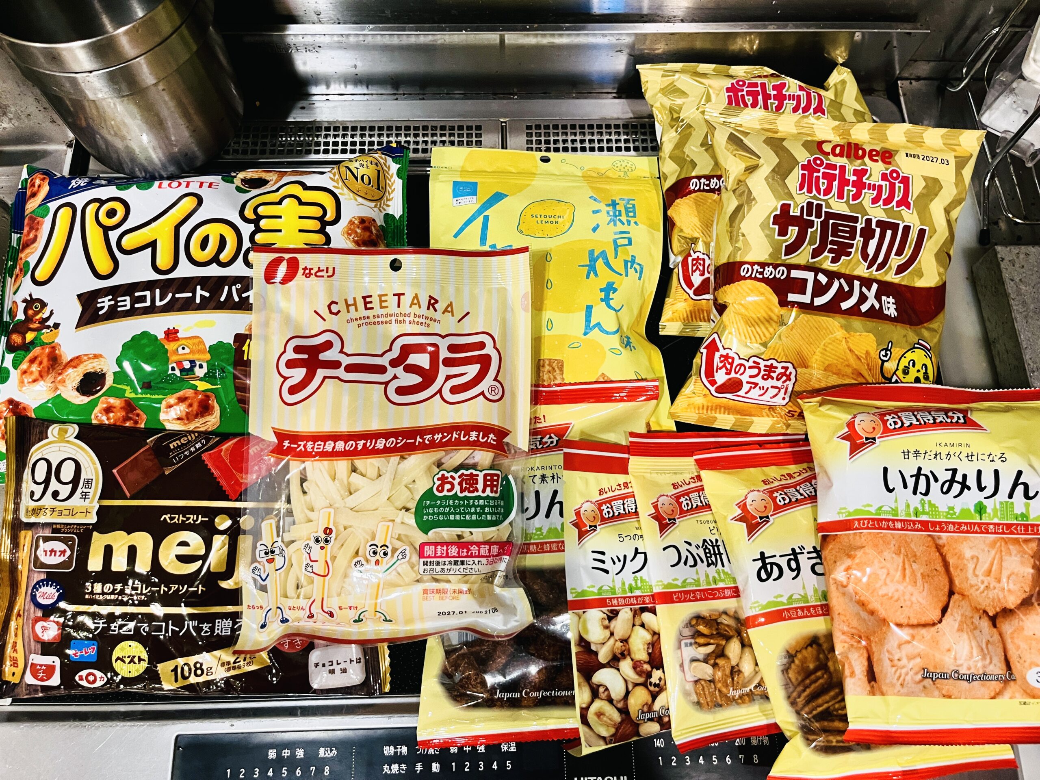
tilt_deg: -71.0
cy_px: 390
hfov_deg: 67.3
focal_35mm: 26
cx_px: 520
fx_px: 781
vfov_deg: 53.1
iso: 250
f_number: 1.6
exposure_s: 1/60
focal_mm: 5.1
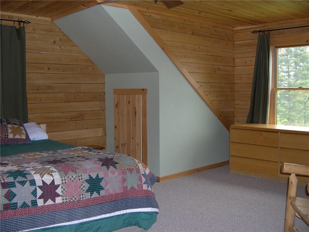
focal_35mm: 38
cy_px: 116
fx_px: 339
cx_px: 154
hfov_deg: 49.0
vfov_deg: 37.7
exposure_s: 1/60
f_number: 2.8
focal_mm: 8
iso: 211
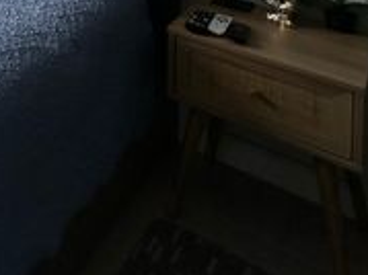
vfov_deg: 20.9
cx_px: -210
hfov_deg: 25.9
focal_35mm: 50
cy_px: -209
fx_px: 531
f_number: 2.2
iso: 40
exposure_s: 1/268
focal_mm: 2.22
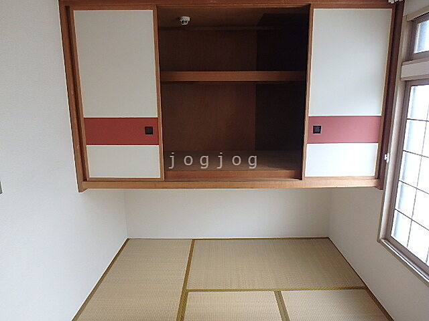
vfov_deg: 63.4
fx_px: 260
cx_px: 214
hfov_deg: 79.0
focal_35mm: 21
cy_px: 160
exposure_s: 1/30
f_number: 3.5
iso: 200
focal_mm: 3.7
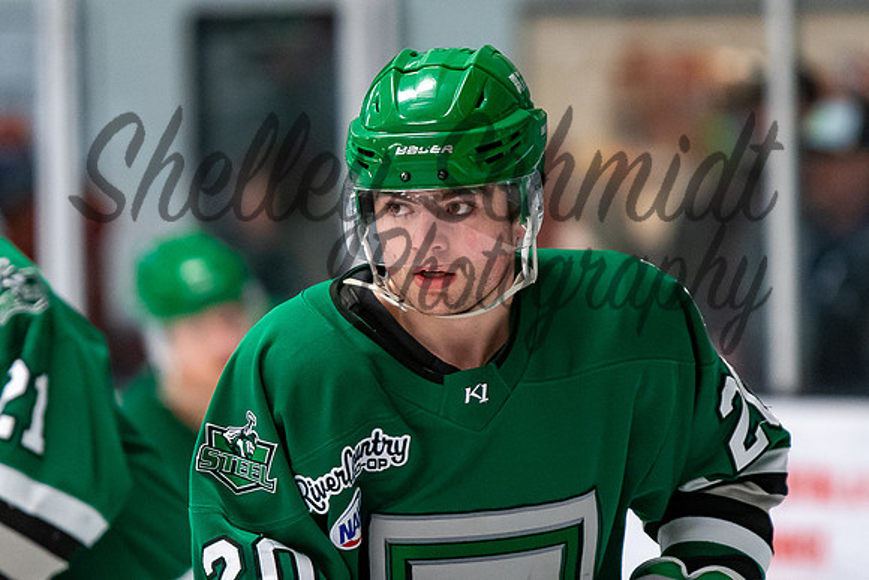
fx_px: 11938
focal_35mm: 494
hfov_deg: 4.2
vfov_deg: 2.8
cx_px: 428
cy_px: 346
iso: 1600
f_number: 2.8
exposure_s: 1/800
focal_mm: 200
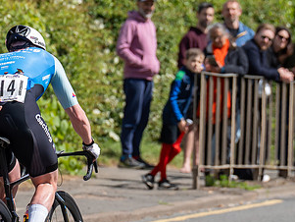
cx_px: -121
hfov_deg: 2.5
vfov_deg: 1.9
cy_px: 155
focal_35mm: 791
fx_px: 6744
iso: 250
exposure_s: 1/1000
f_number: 5.6
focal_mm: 200
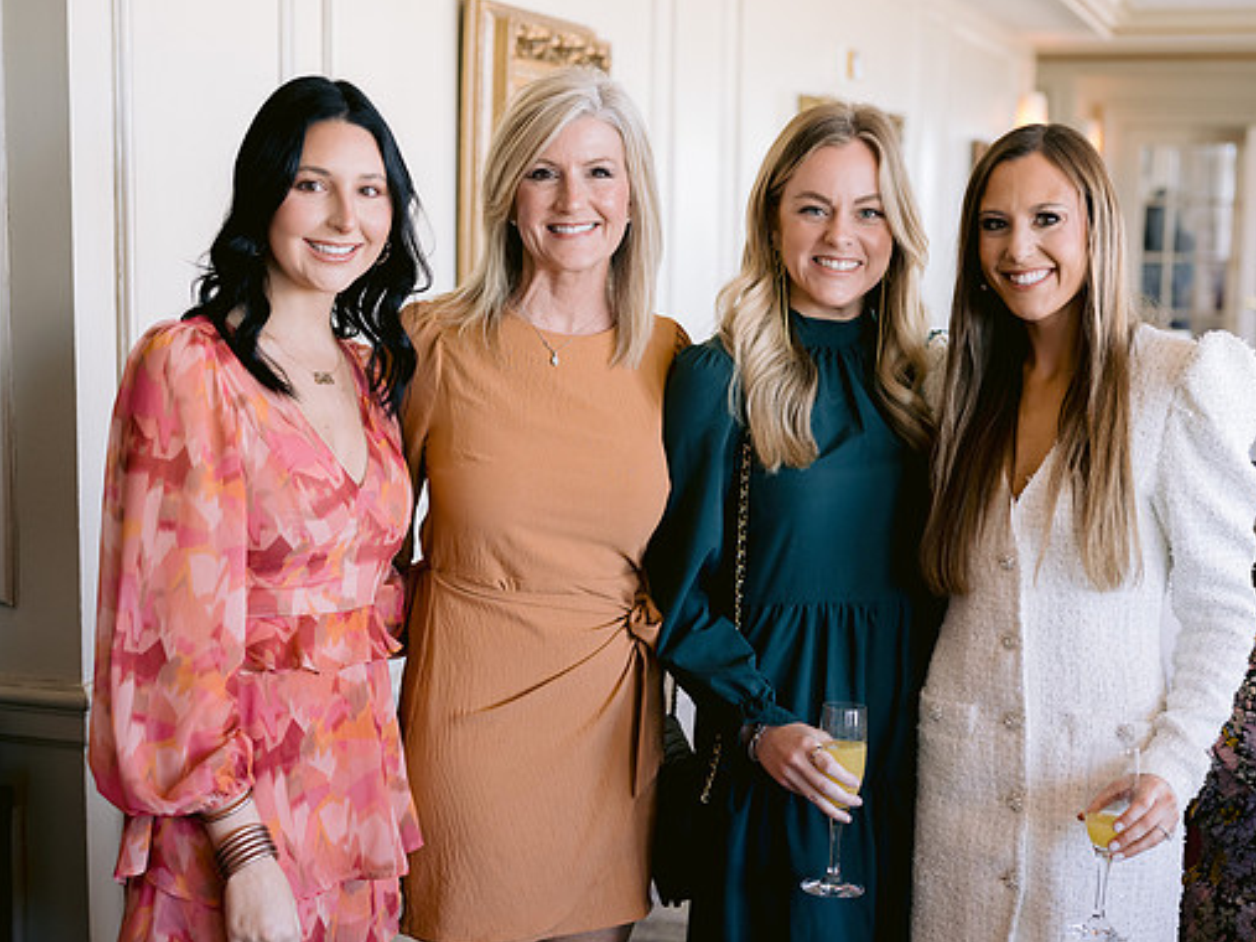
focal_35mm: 55
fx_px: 1995
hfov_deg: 34.9
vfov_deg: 26.5
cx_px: 676
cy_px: 472
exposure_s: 1/200
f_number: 2.8
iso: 800
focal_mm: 50
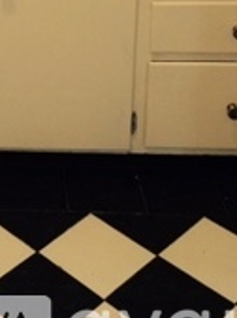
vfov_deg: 20.7
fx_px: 788
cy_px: -100
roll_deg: +2.9
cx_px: -72
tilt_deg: -19.2
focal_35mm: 86
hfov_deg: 16.2
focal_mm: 4.15
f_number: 2.2
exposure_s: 1/30
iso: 80
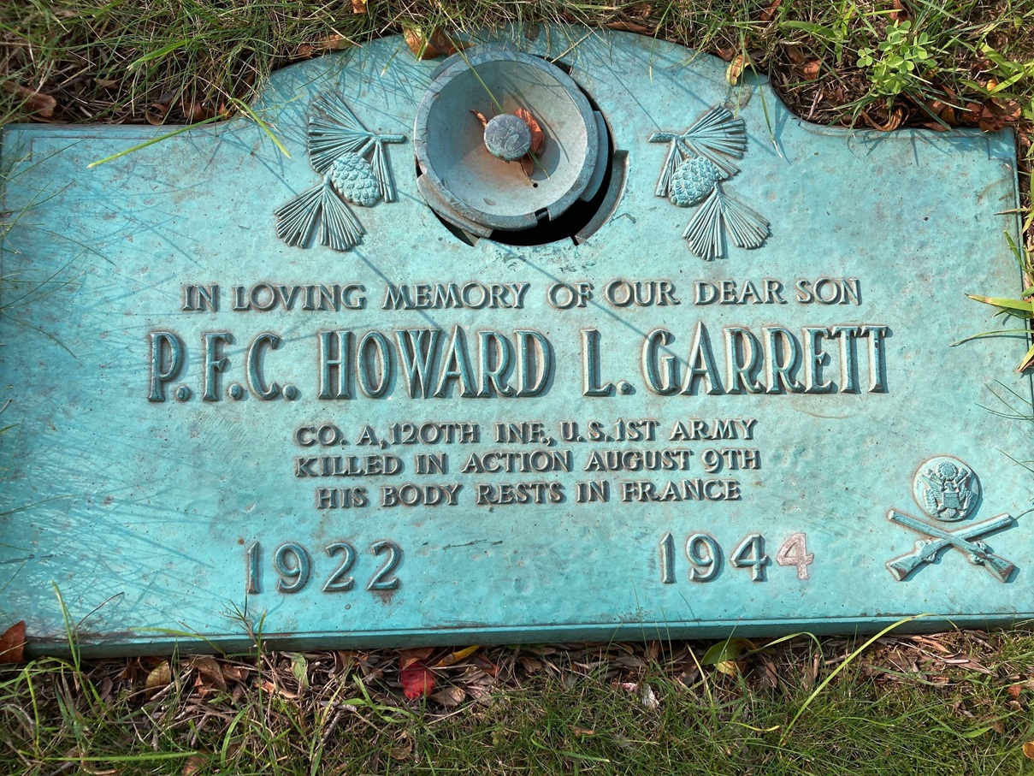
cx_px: 517
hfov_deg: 63.4
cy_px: 388
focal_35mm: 28
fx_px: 836
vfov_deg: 49.8
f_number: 1.8
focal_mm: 3.99
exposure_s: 1/225
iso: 20
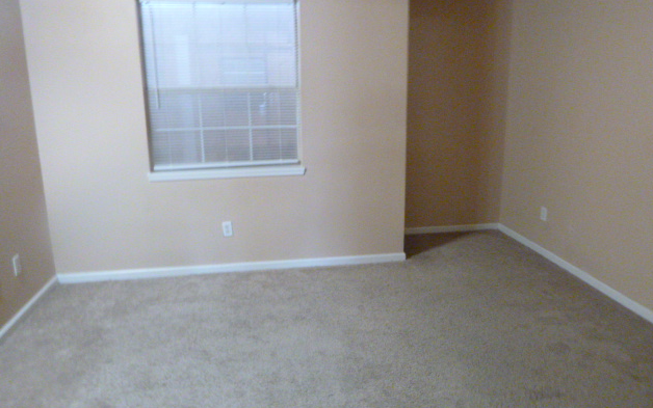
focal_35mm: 27
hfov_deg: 68.4
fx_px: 481
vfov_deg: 46.0
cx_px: 332
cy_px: 189
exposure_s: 1/8
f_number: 3.9
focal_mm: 4.5
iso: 800
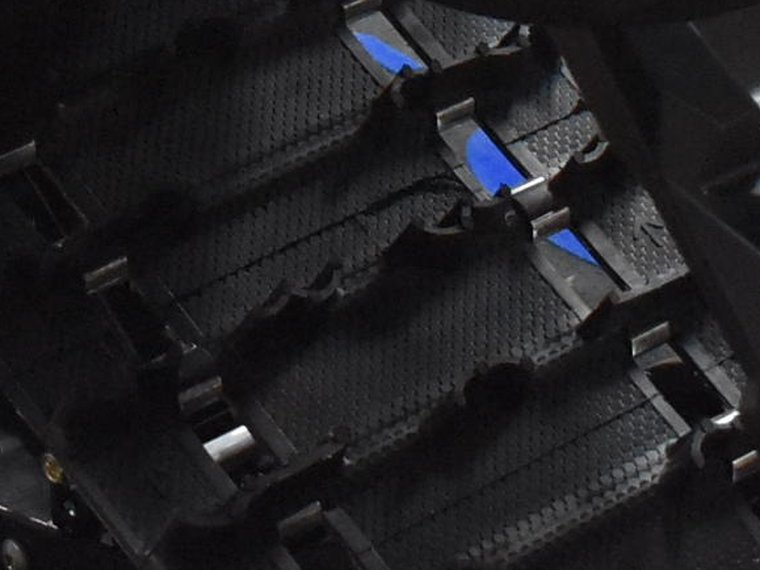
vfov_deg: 7.9
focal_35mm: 179
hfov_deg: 10.6
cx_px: -396
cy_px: -616
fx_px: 3929
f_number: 4
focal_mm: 24
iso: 3600
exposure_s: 1/125
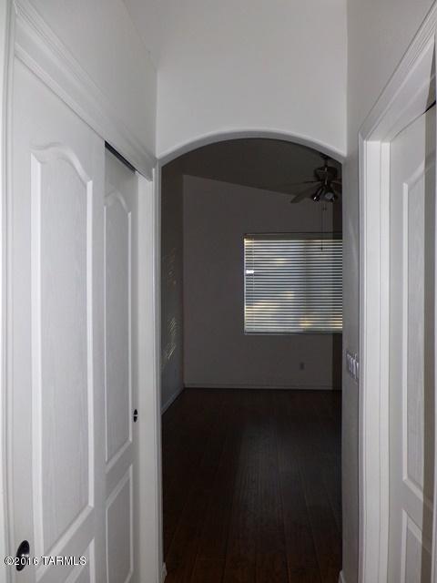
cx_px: 218
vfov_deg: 67.3
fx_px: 438
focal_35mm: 26
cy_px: 292
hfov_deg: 53.1
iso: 200
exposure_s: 1/60
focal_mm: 4.7
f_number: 3.2
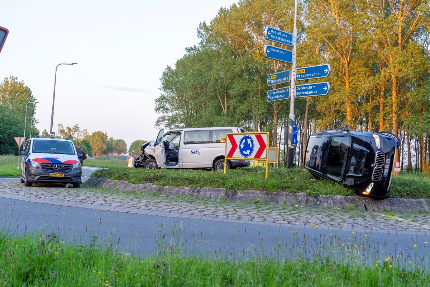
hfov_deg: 49.6
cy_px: 144
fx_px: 466
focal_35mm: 39
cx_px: 215
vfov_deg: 34.2
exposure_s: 1/350
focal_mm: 39
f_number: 4.5
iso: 1600
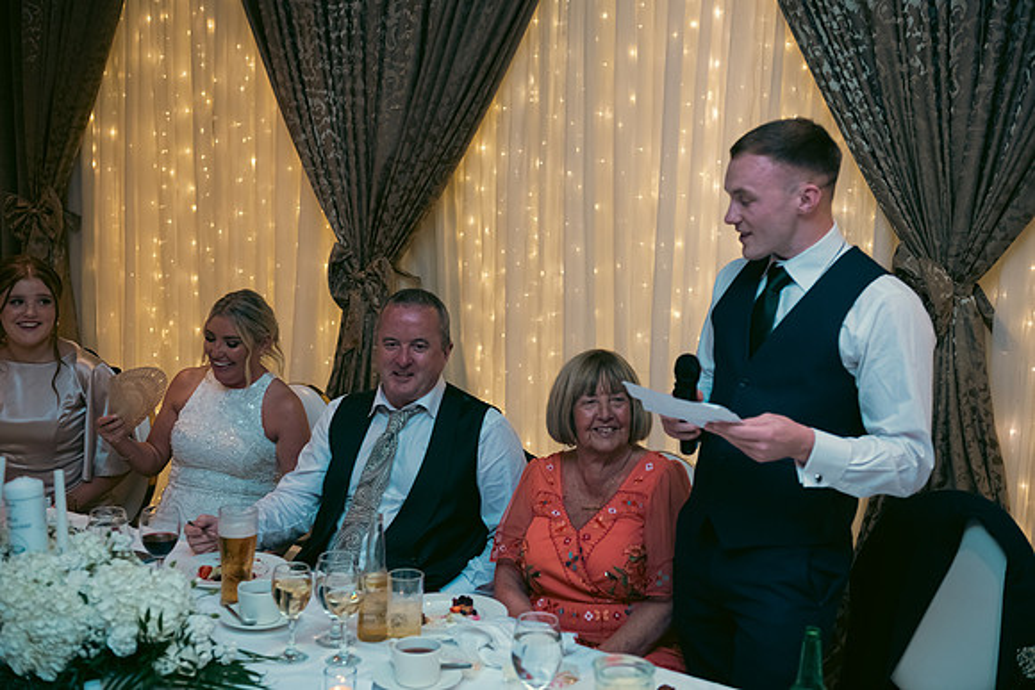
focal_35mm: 45
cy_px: 345
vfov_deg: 29.9
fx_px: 1294
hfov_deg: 43.6
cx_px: 518
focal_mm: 45
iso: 800
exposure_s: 1/160
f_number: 3.5
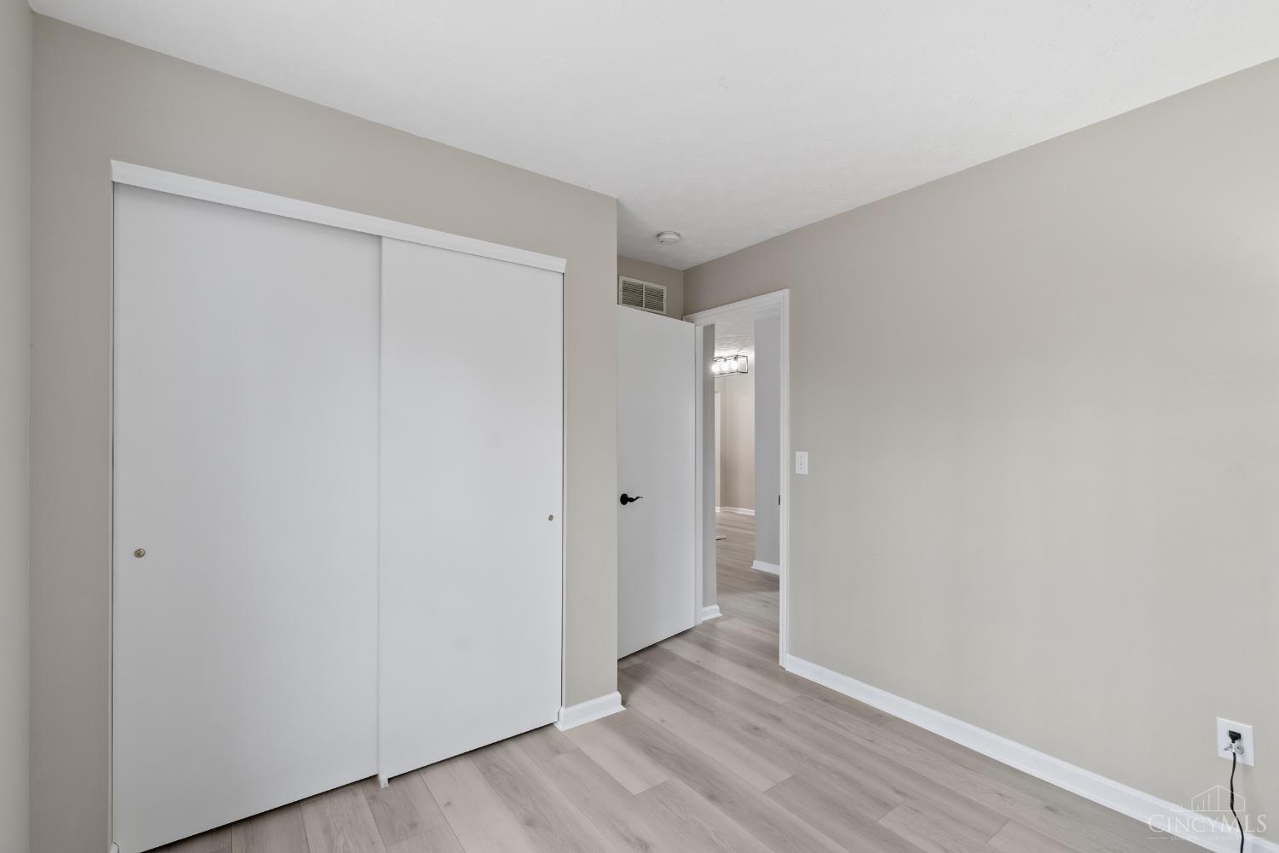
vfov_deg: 77.3
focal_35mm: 15
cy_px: 426
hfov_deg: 100.4
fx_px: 533
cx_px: 640
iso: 400
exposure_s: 1/4
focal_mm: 10
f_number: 6.3
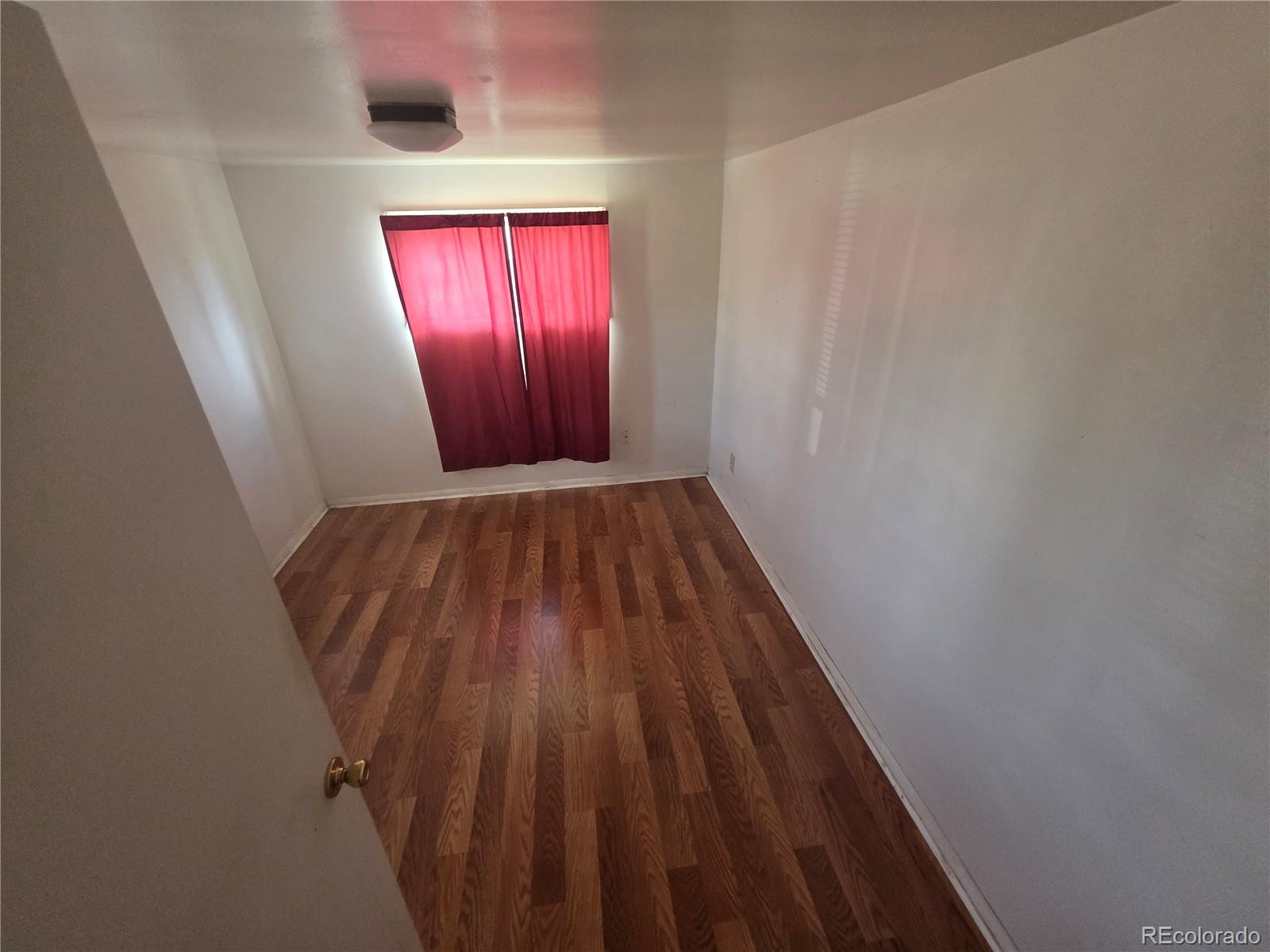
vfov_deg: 89.9
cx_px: 635
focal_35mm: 13
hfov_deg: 106.2
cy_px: 476
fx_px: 477
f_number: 1.9
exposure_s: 1/60
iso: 250
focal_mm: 2.2
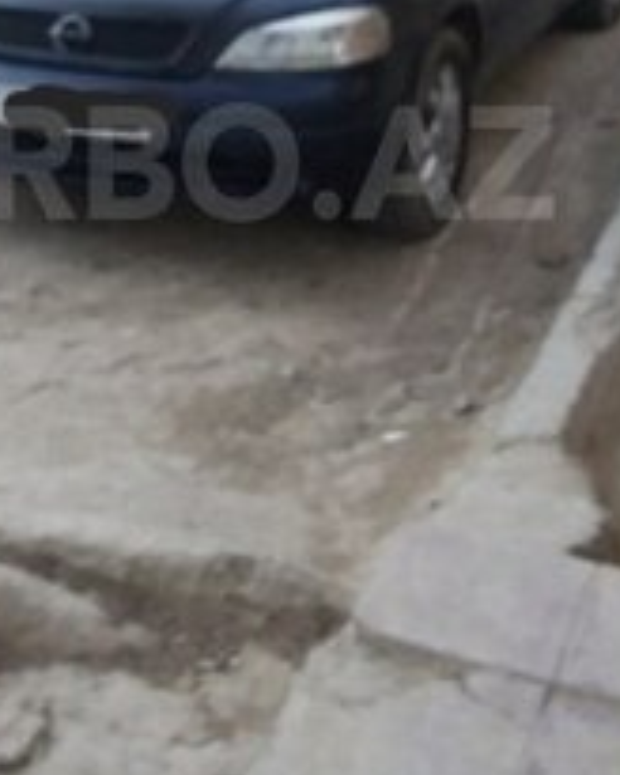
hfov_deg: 23.0
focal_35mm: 66
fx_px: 1514
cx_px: 166
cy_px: 163
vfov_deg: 28.2
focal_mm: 3.7
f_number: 1.9
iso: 250
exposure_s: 1/17
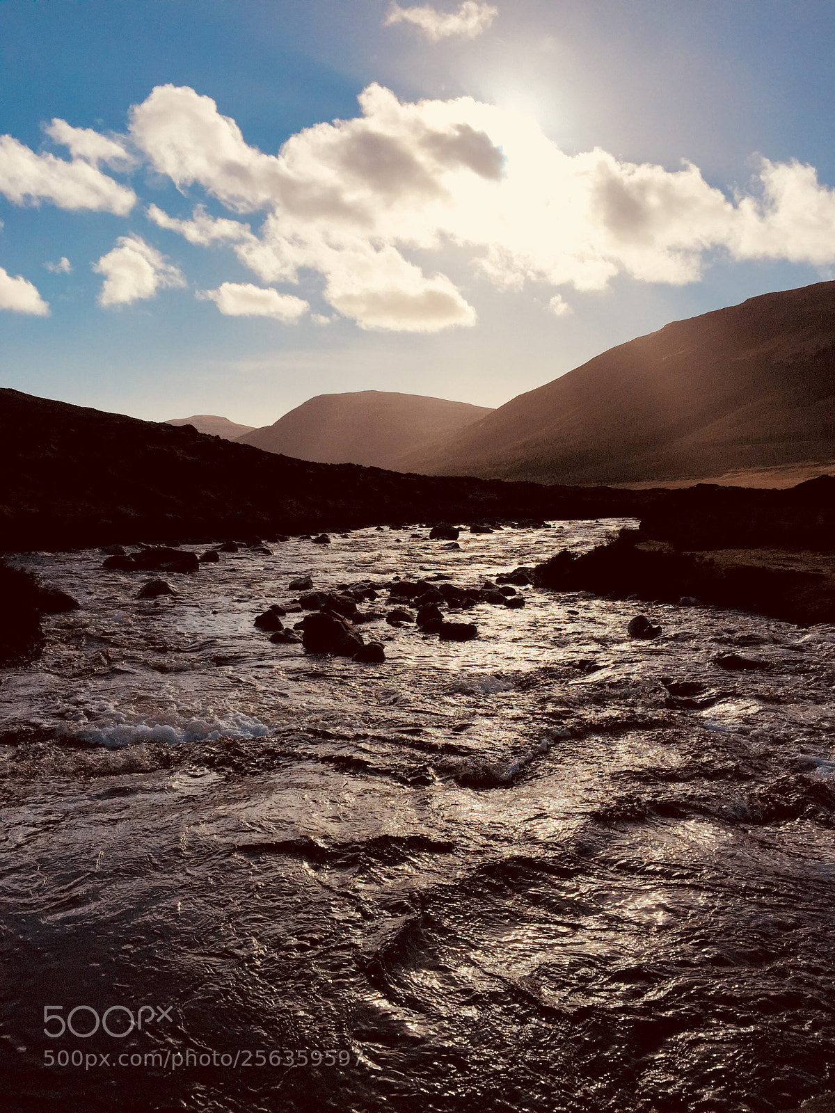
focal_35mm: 29
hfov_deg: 48.2
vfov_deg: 61.7
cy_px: 556
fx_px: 933
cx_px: 418
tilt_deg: -4.6
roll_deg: -1.1
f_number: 2.2
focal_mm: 4.15
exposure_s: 1/9901
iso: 32
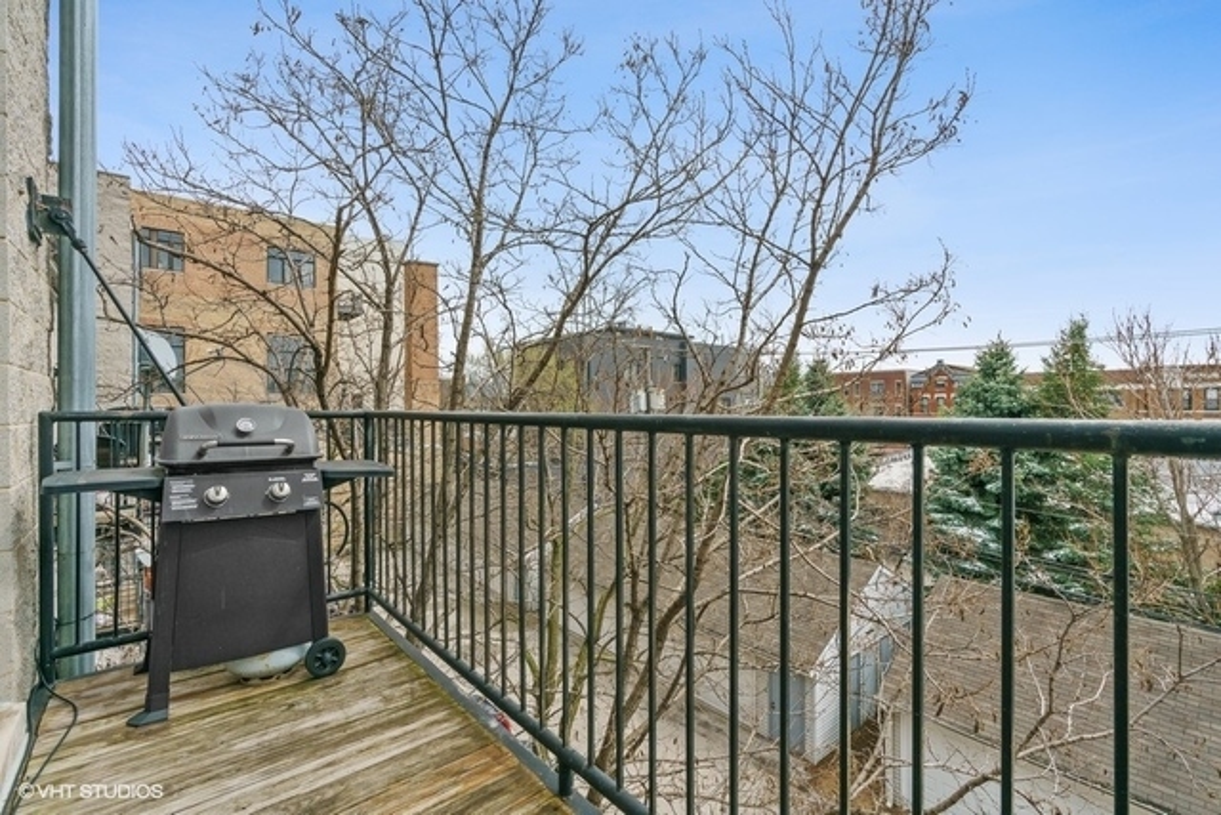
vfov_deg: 73.8
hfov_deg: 96.7
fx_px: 543
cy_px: 408
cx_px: 610
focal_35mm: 16
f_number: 10
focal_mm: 16
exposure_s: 1/500
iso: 320
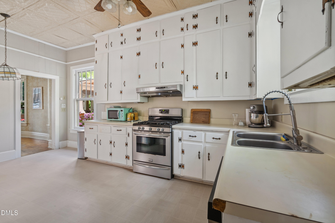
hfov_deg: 96.7
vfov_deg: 73.7
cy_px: 112
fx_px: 149
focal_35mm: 16
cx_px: 168
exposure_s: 1/5
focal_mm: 16
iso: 320
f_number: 9
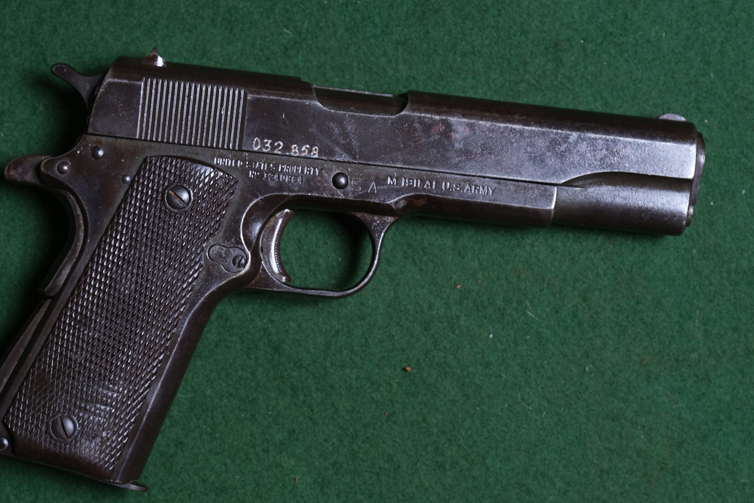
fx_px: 2032
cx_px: 316
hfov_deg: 21.0
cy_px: 256
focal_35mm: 97
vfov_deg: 14.1
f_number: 5
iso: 320
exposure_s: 1/160
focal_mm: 53.3
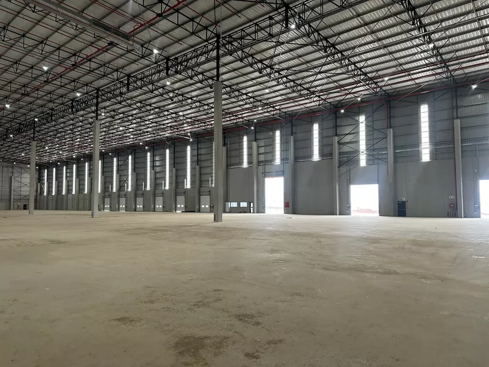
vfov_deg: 56.8
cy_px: 184
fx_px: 339
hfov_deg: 71.6
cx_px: 244
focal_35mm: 24
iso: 125
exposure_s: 1/121
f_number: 1.78
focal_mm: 6.86
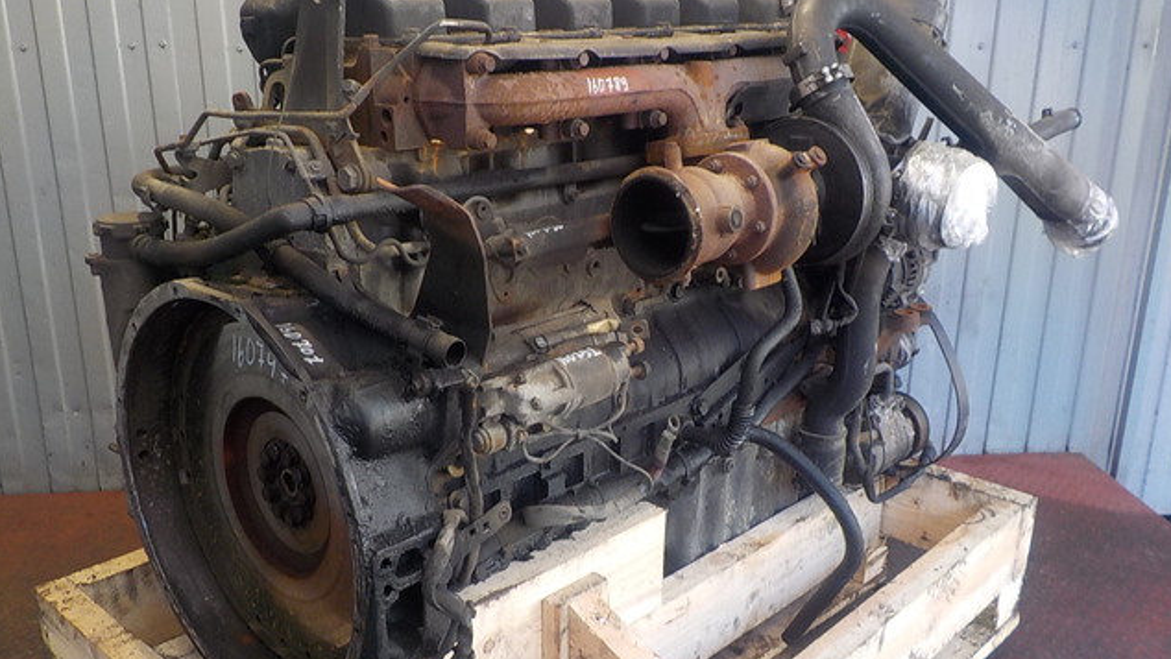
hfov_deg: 59.5
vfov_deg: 35.7
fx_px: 1025
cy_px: 351
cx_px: 586
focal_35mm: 33
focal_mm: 4.1
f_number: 3.3
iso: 160
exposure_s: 1/30
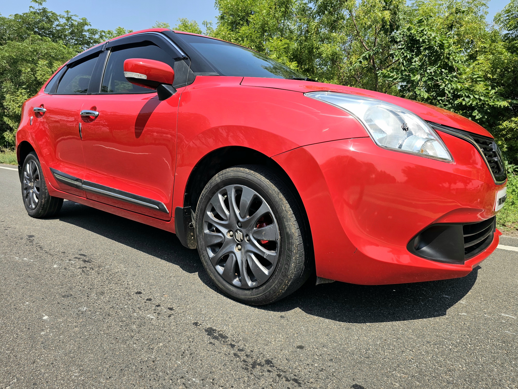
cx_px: 259
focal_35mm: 23
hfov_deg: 73.9
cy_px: 194
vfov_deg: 58.9
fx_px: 344
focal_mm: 6.3
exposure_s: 1/1111
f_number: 1.7
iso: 25
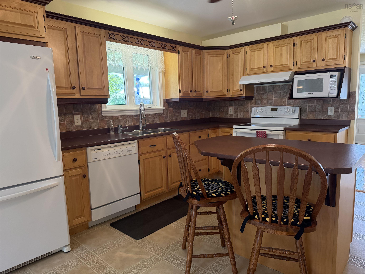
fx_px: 253
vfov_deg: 56.8
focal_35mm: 24
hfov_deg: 71.6
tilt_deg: -7.5
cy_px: 137
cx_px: 182
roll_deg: +2.0
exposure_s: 1/151
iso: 200
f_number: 1.78
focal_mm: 6.76
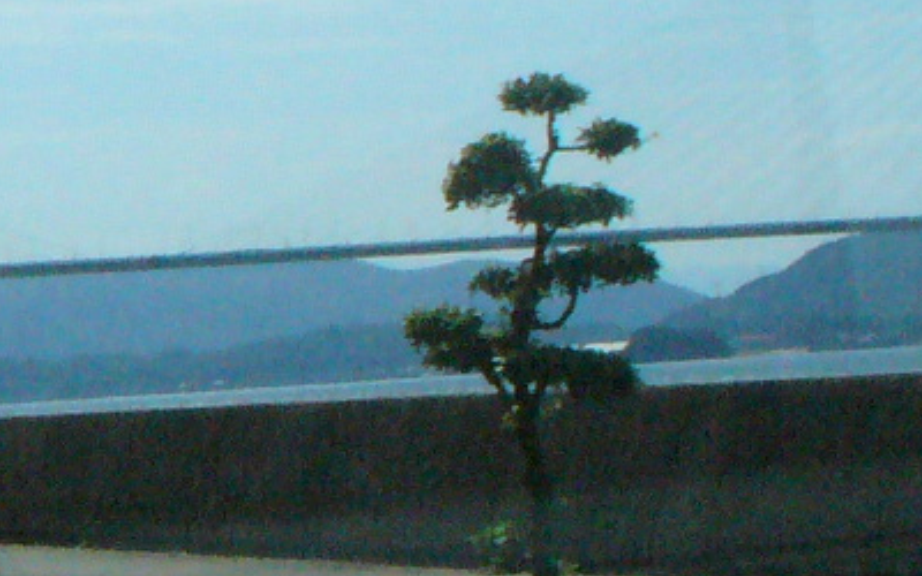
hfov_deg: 12.3
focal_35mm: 157
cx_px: -687
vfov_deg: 8.3
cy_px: 622
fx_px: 3945
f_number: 5.6
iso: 400
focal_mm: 6.1
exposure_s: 1/2000
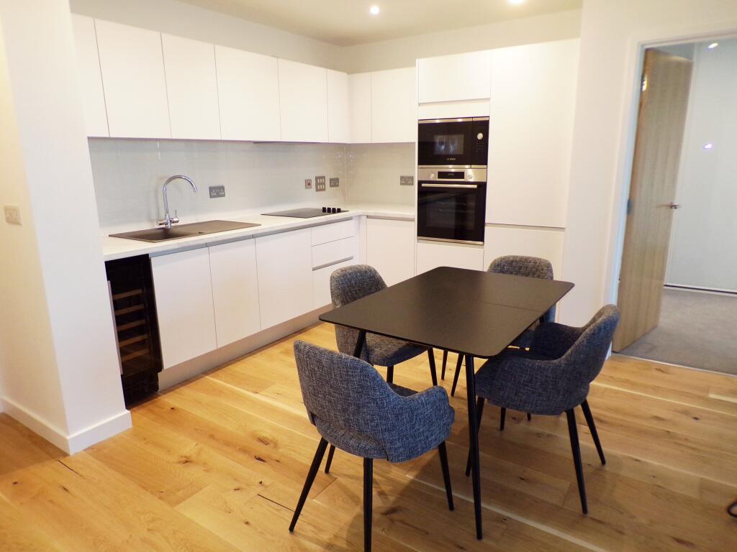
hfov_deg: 71.6
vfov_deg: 56.8
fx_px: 511
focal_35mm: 24
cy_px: 276
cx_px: 368
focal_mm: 4.3
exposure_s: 1/34
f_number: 3
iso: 200
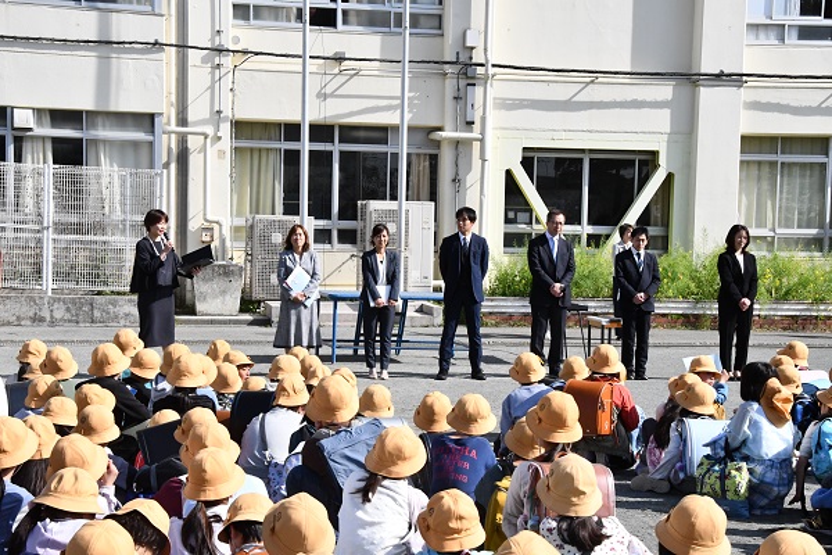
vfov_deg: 17.5
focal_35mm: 78
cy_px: 278
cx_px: 416
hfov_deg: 26.0
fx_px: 1803
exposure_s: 1/1600
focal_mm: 52
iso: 3200
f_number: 20
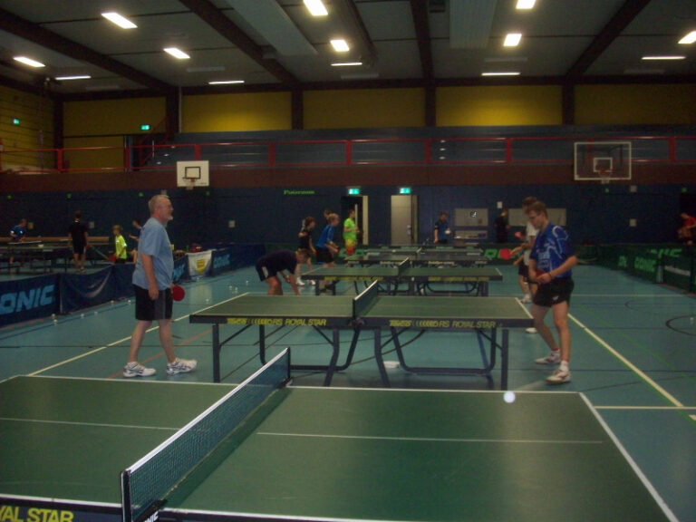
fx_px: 744
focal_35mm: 37
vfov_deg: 38.7
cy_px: 261
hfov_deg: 50.1
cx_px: 348
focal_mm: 6.2
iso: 200
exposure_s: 1/45
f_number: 2.8
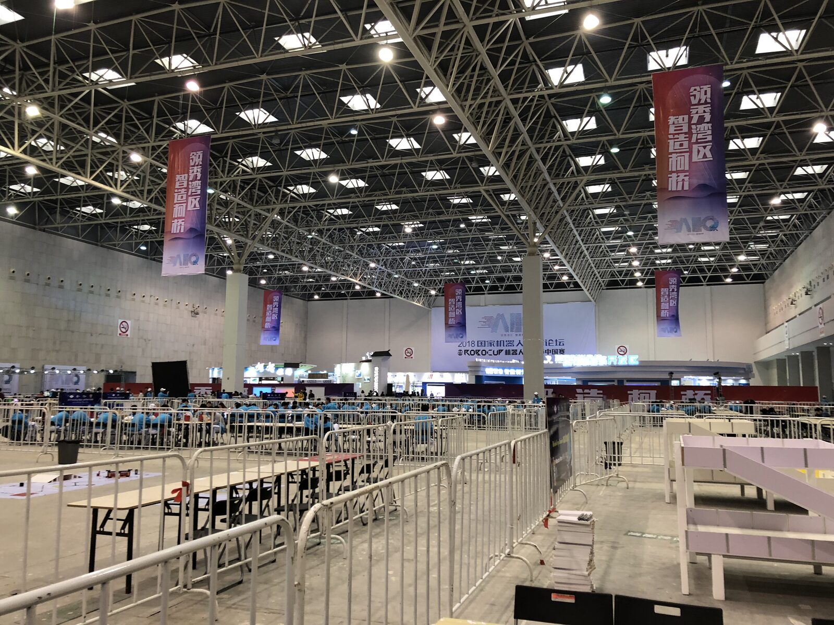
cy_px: 312
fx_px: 675
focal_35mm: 28
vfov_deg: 49.7
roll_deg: +0.7
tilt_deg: +8.6
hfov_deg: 63.4
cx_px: 417
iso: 40
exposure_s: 1/20
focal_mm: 4
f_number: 1.8
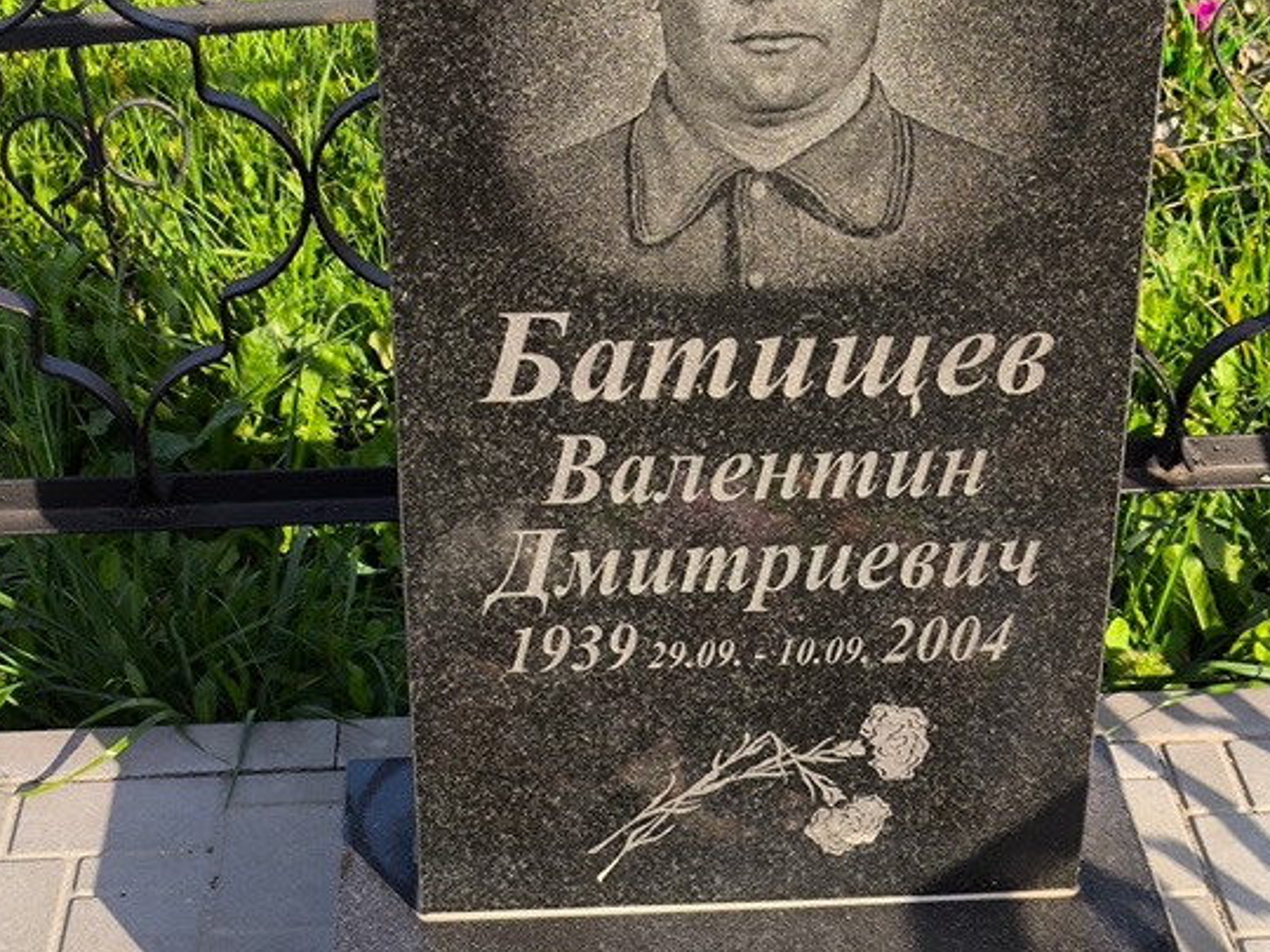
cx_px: 758
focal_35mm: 74
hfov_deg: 26.3
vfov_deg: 19.9
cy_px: 604
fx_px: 2715
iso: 50
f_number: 1.7
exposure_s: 1/721
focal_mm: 4.71
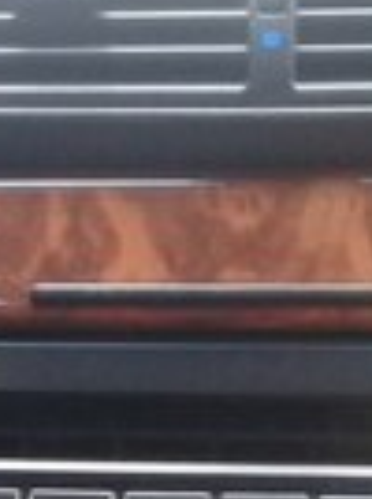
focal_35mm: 115
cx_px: 164
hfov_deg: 12.8
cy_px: 570
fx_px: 1653
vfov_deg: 16.6
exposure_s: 1/33
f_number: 2.2
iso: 100
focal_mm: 3.3
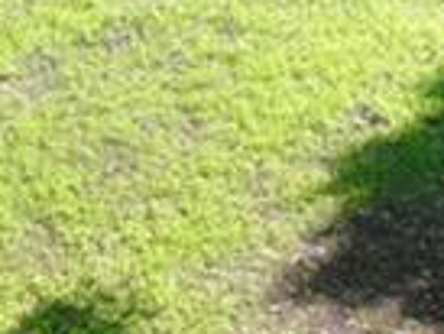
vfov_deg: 13.2
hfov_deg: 17.5
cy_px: 68
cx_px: 130
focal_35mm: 112
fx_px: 1438
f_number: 2.8
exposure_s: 1/400
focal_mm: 12.29
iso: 130
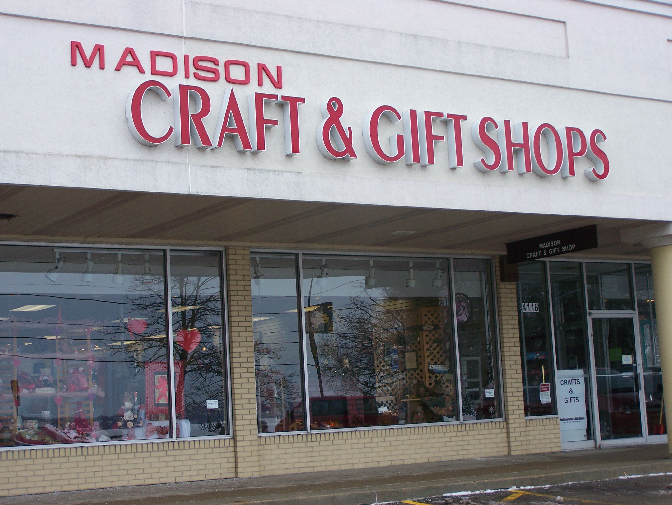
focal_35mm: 67
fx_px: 1302
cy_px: 252
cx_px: 336
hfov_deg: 29.0
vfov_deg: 22.0
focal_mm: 11.1
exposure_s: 1/320
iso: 80
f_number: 3.2
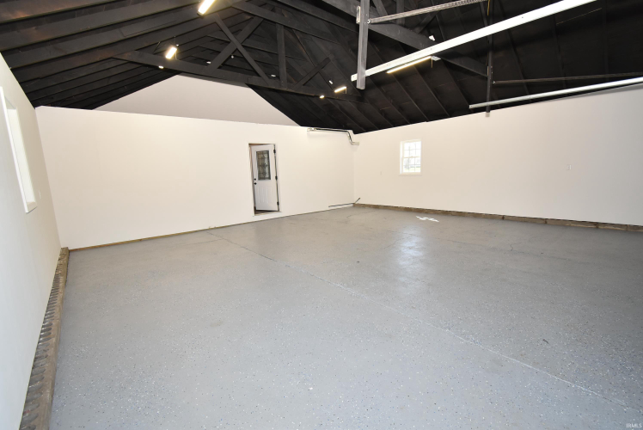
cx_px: 322
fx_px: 268
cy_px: 215
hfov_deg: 100.3
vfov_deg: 77.4
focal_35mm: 15
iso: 400
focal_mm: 10
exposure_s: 1/80
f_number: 4.5
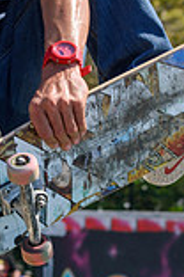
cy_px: 46
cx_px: -34
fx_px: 2323
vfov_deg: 6.8
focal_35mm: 303
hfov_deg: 4.5
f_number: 7.1
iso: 200
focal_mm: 70
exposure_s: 1/800
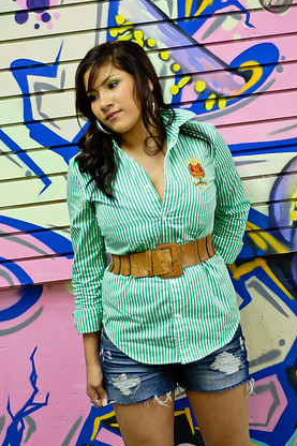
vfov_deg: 25.1
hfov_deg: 16.8
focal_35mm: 81
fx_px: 1003
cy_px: 211
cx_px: 143
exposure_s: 1/50
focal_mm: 50
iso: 200
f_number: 1.8
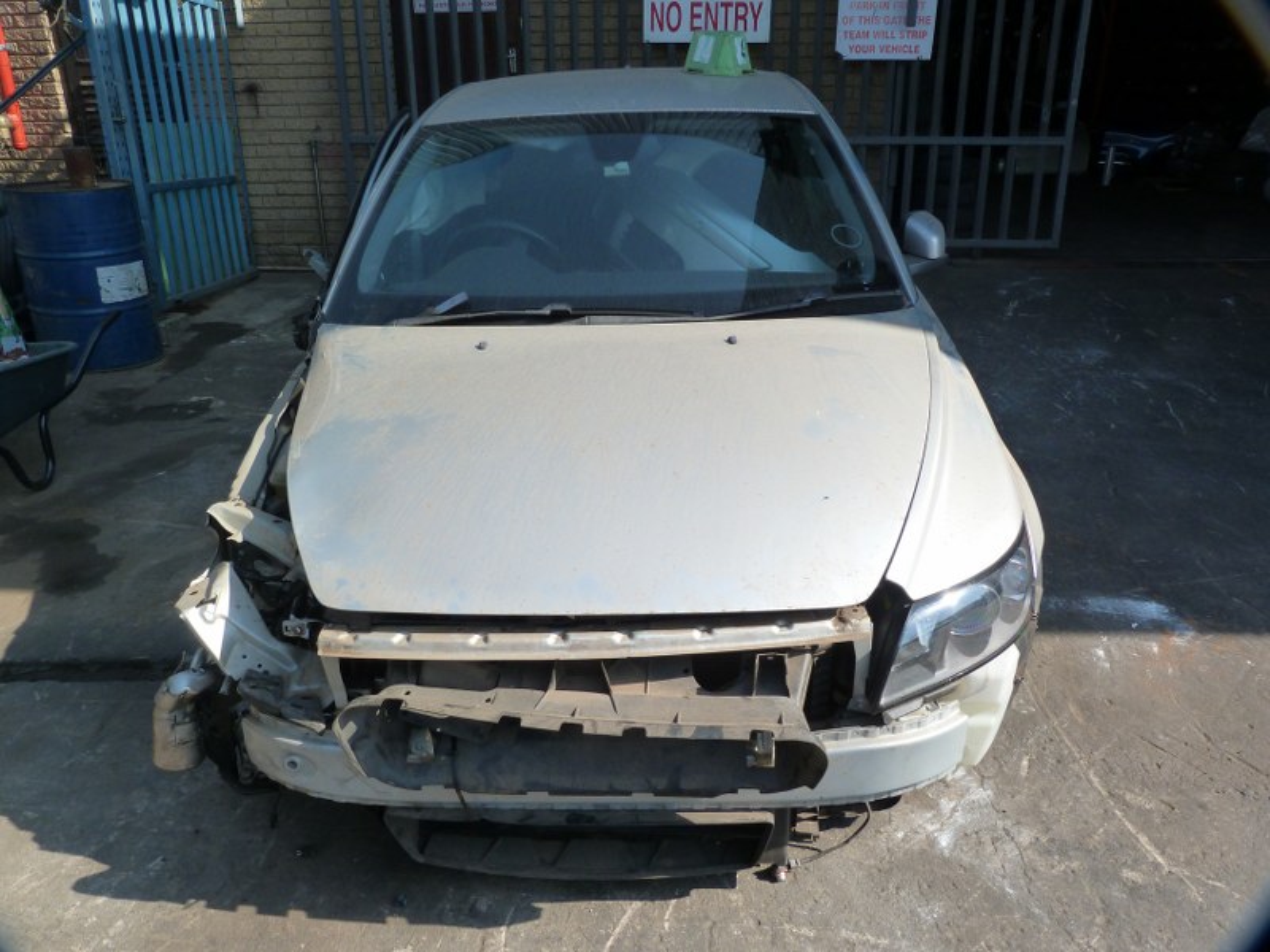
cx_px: 635
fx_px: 917
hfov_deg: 69.4
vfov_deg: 54.9
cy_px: 476
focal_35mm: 25
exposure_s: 1/250
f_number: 4.5
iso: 125
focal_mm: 4.5
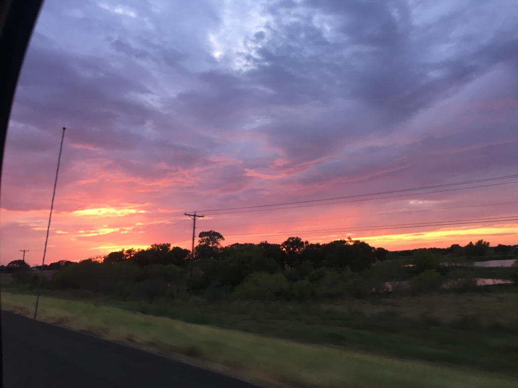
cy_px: 194
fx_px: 434
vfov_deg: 48.2
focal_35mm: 29
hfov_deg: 61.7
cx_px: 259
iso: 50
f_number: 2.2
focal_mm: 4.15
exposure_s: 1/30
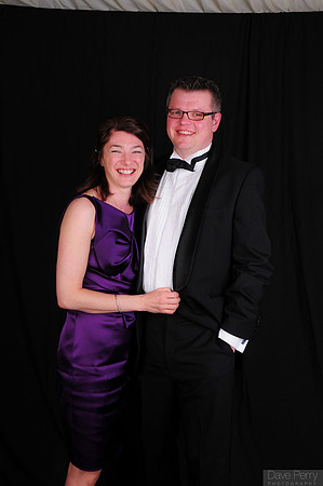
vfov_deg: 51.3
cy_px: 243
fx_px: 506
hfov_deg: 35.4
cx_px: 162
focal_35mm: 38
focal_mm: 25
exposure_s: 1/125
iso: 200
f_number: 8
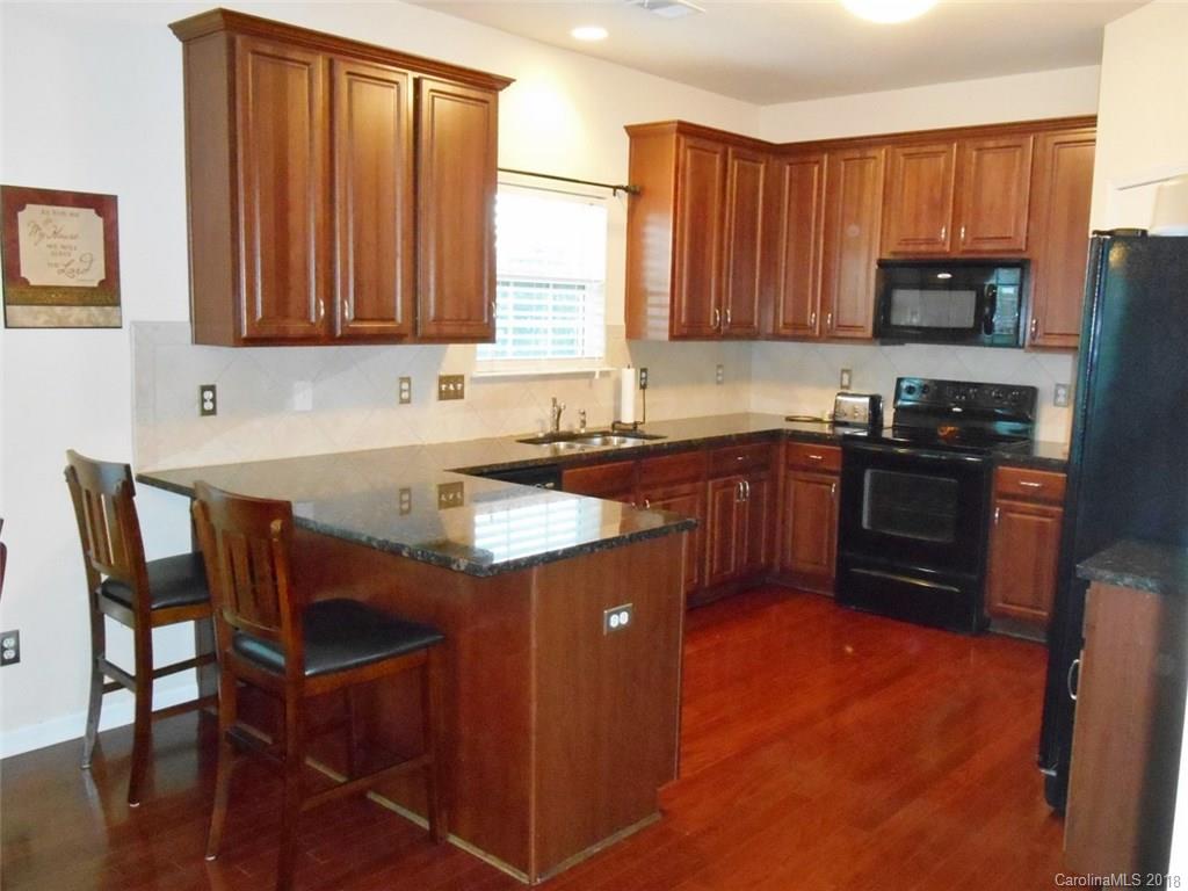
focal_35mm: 31
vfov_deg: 45.4
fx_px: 1064
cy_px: 446
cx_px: 594
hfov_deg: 58.4
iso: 800
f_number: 3.6
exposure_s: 1/25
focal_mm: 5.5
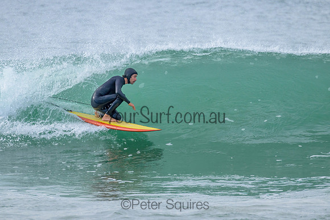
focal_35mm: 1101
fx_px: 10092
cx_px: 171
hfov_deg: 1.9
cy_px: 92
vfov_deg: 1.2
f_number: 11
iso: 1000
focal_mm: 800
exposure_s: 1/800
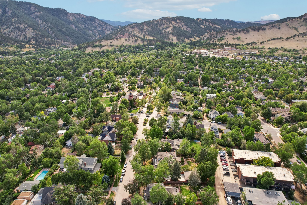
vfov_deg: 57.2
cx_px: 154
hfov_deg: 78.6
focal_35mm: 22
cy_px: 102
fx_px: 188
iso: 130
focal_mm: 8.4
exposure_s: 1/160
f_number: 2.8
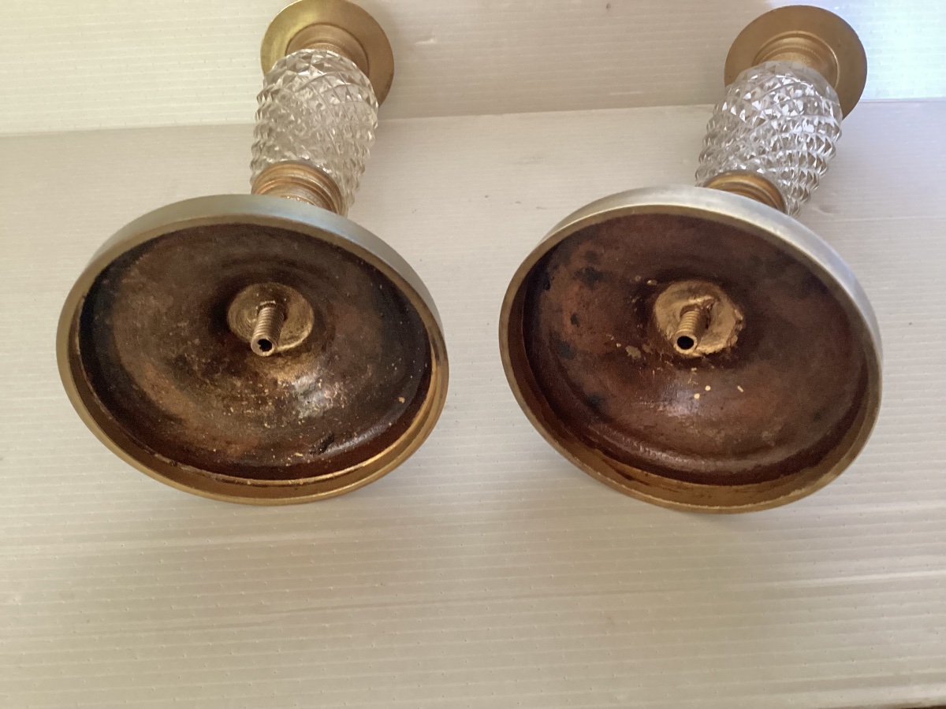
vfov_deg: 45.4
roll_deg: -1.5
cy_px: 354
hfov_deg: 58.4
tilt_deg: -43.9
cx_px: 473
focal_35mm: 31
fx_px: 847
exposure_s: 1/30
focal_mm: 3.3
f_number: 2.4
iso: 320
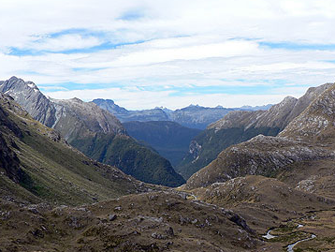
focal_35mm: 44
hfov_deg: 42.8
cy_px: 152
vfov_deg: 32.8
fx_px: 426
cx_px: 190
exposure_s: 1/400
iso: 64
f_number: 5
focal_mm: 6
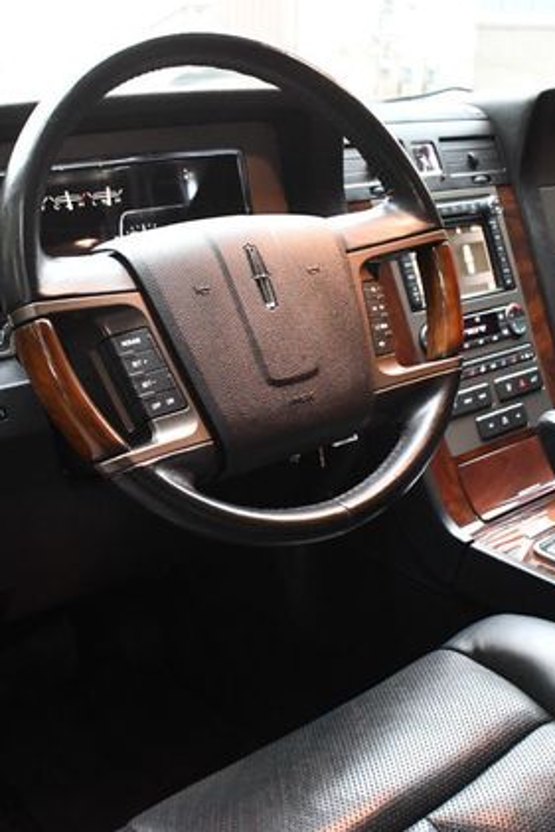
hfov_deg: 32.7
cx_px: 269
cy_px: 415
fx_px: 947
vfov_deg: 47.4
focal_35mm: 41
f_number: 3.5
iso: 4500
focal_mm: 18
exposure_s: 1/60
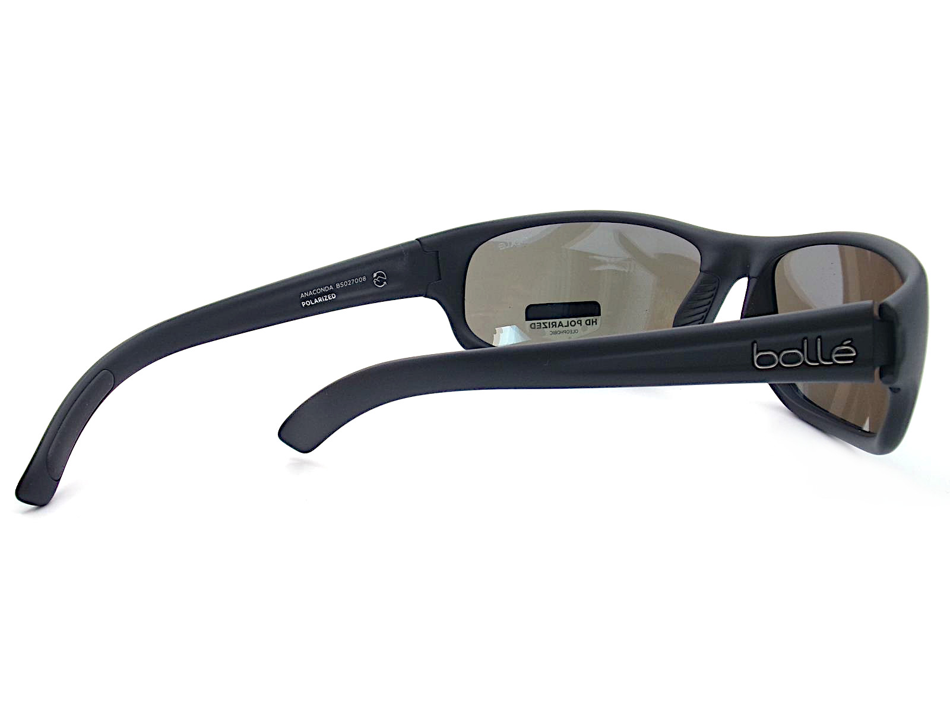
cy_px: 356
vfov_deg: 30.3
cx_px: 475
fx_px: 1317
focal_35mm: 48
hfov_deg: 39.7
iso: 200
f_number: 12.48
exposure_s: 1/50
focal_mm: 8.5
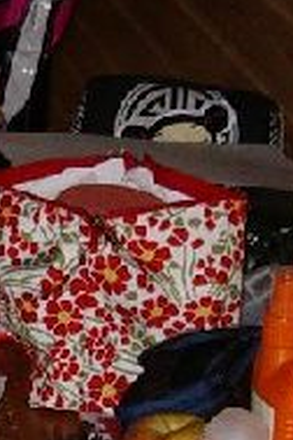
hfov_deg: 8.1
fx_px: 2039
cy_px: 342
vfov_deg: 12.3
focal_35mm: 167
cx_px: -105
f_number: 2.6
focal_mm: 5.8
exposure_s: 1/60
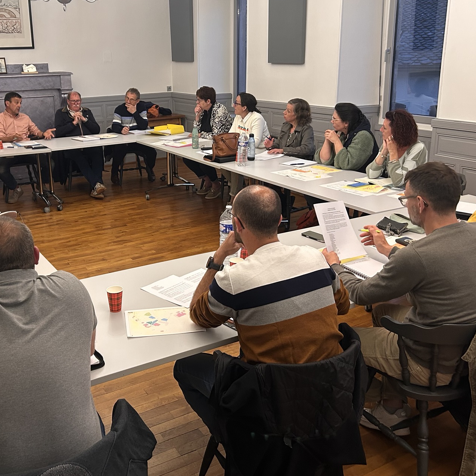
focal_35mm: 36
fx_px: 560
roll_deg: +1.6
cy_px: 203
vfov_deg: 45.9
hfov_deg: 45.7
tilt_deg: -13.9
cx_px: 179
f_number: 1.5
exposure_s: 1/50
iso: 200
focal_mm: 5.7
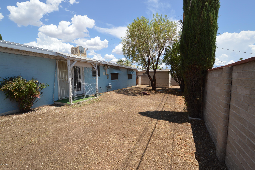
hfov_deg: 100.4
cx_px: 128
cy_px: 85
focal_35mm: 15
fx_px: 106
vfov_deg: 77.2
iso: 100
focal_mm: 10
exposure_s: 1/200
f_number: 9
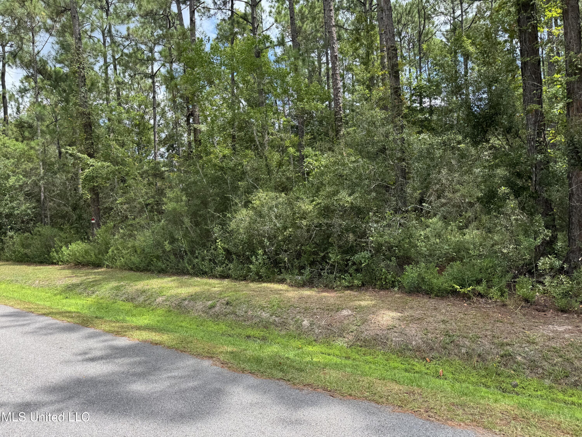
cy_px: 218
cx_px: 291
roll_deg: +0.6
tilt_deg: -5.1
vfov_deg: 56.8
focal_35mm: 24
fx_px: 404
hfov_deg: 71.6
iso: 80
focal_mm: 6.76
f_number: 1.78
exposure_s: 1/842
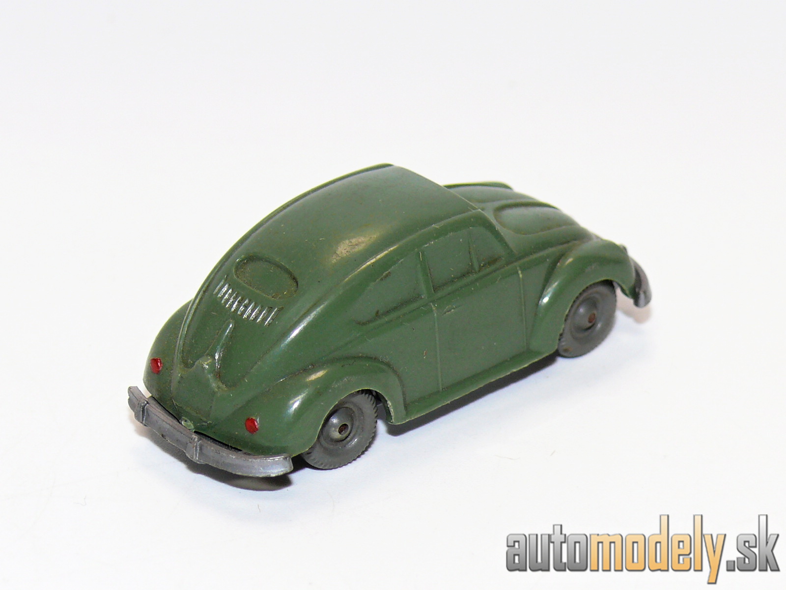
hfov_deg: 12.6
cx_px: 393
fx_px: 3565
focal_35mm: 157
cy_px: 295
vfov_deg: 9.5
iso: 100
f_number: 4
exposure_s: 1/30
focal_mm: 18.6
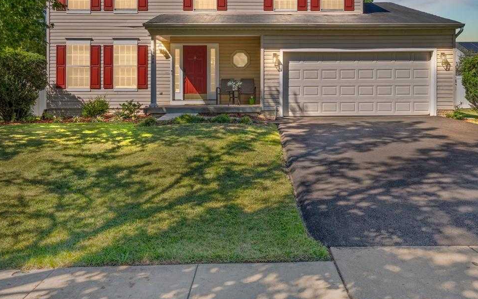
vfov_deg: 41.6
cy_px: 68
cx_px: 228
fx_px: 378
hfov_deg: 64.6
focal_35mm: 29
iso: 64
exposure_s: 1/25
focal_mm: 19
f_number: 10
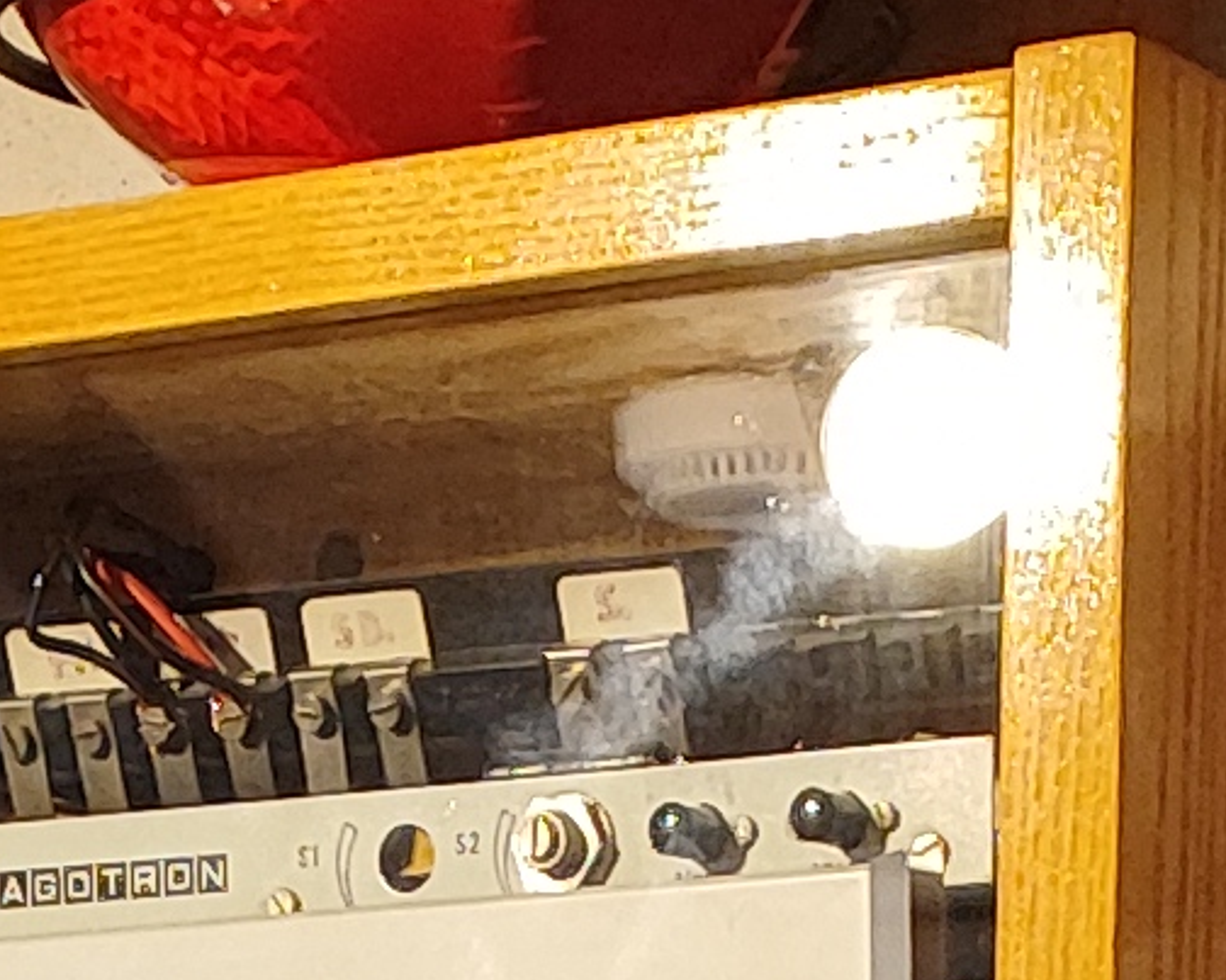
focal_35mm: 186
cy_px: 3451
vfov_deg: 7.0
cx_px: 552
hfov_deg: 10.4
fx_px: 6748
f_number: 1.89
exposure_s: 1/50
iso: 731
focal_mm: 5.89
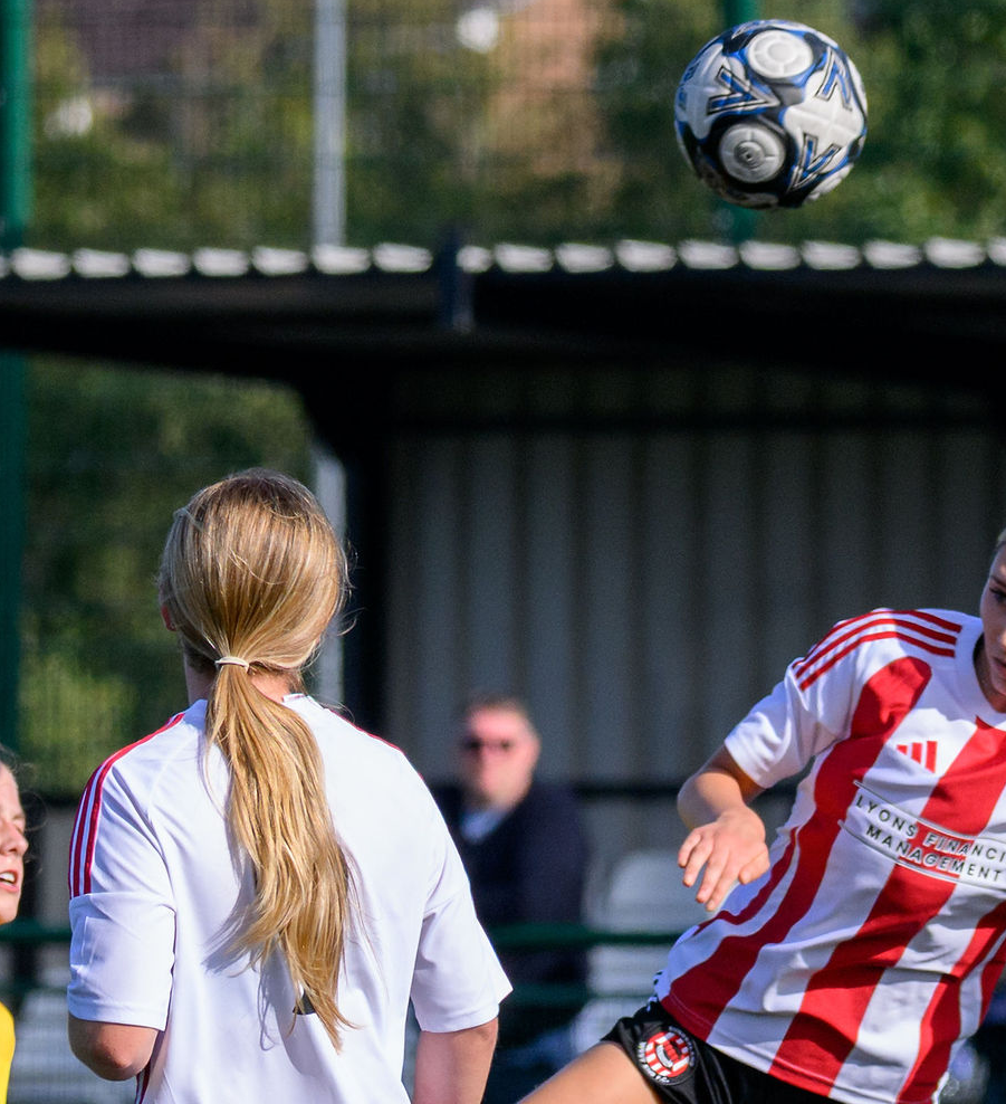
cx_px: 70
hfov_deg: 1.7
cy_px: 1139
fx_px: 33123
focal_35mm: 960
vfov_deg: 1.9
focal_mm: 200
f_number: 5
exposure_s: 1/2000
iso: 400
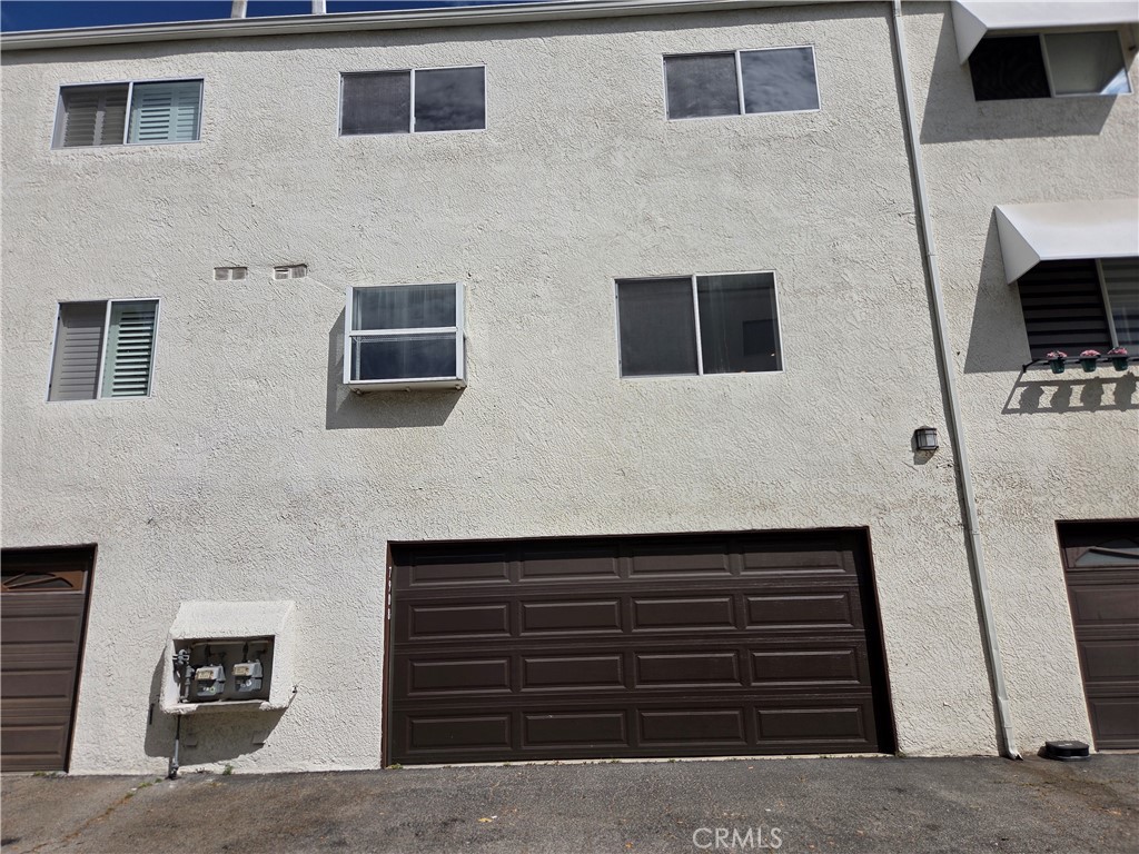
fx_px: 757
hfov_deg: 73.9
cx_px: 570
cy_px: 427
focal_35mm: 23
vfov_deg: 58.9
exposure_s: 1/7891
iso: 50
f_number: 1.8
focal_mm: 5.4
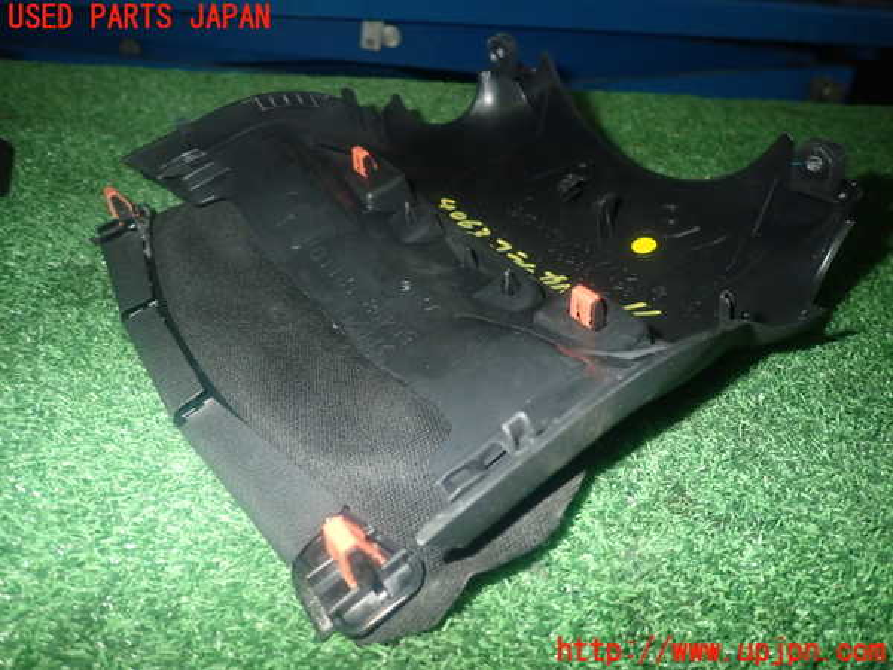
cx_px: 446
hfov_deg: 69.4
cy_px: 335
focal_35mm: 25
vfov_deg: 54.9
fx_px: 645
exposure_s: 1/30
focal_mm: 4.5
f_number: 5.6
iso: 500
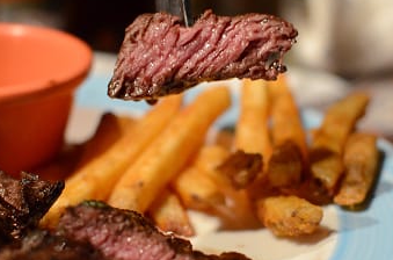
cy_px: 150
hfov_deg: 21.1
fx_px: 1055
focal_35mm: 97
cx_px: 171
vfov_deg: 14.0
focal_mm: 35
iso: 2000
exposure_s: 1/100
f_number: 3.2
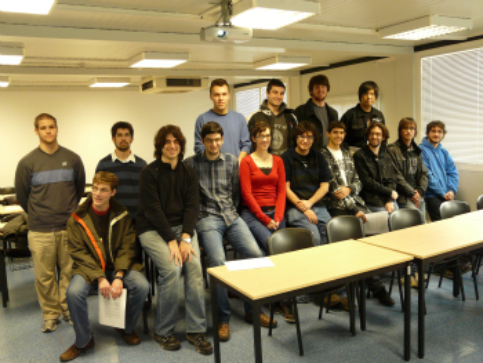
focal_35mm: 33
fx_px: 461
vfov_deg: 43.0
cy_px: 182
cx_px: 242
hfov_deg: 55.3
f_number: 2.8
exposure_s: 1/25
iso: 200
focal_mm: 5.5
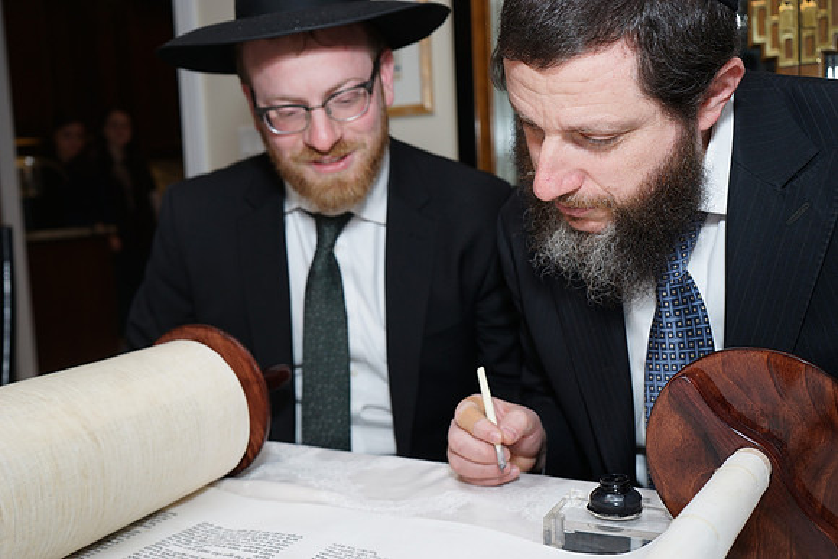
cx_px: 419
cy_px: 280
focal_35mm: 36
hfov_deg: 53.1
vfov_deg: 36.9
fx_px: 838
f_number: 5.6
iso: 400
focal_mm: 36
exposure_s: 1/100
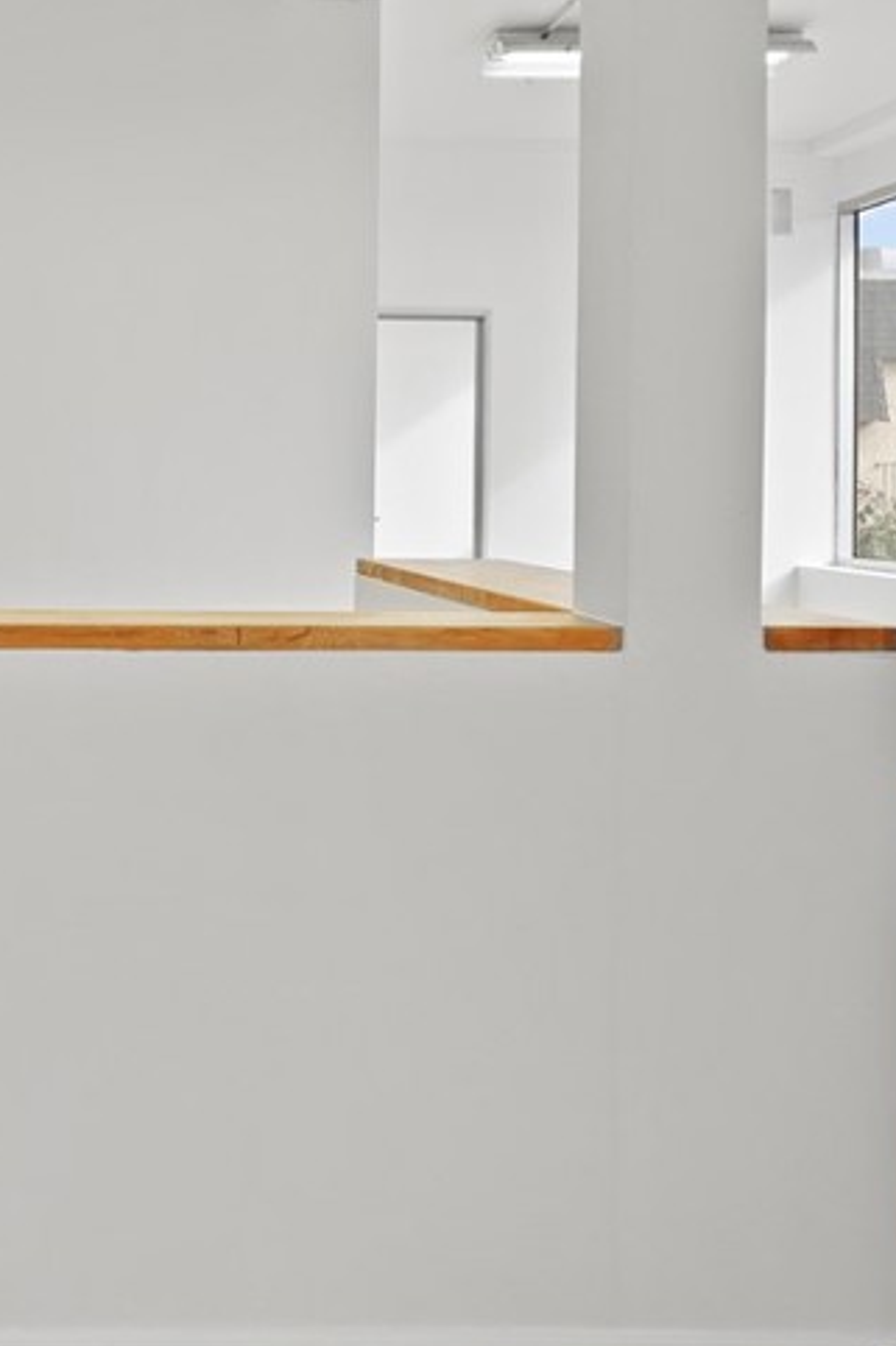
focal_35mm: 34
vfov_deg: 54.8
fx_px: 1270
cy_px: 459
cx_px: 70
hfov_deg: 36.2
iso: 100
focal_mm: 16
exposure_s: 1/15
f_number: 4
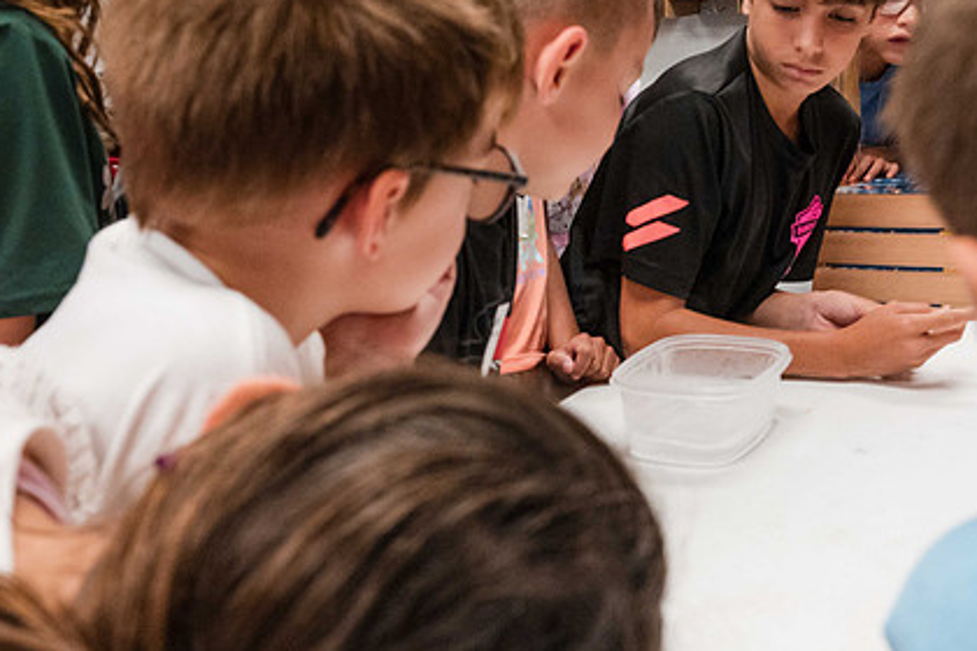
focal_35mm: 50
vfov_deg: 26.9
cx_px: 508
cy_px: 397
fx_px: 1357
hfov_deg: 39.6
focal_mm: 35
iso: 6400
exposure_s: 1/200
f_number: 8
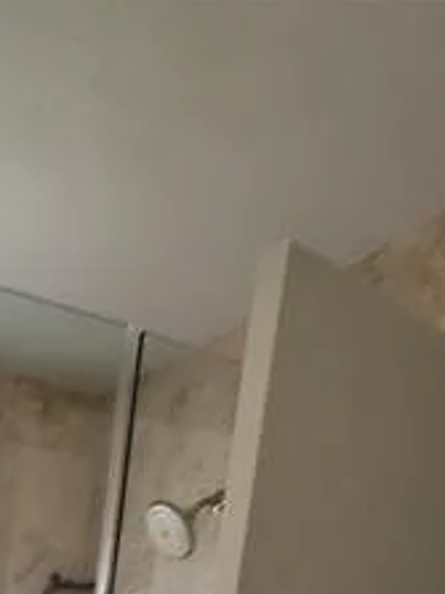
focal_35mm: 35
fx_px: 600
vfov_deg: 34.9
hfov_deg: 33.5
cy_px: 786
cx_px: -83
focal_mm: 2.2
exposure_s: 1/60
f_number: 2.2
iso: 125
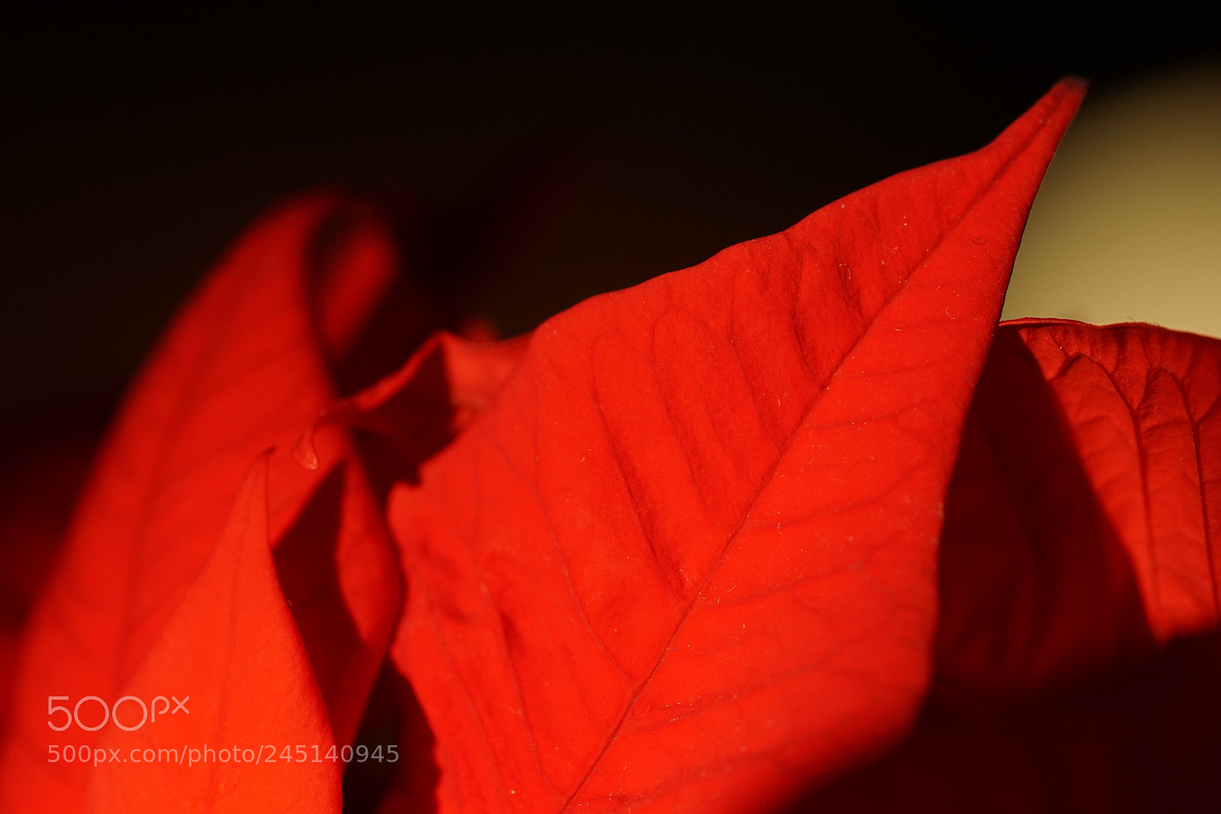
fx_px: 5340
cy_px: 407
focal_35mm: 158
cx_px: 610
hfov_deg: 13.0
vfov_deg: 8.7
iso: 400
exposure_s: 1/640
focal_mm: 105
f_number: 4.5
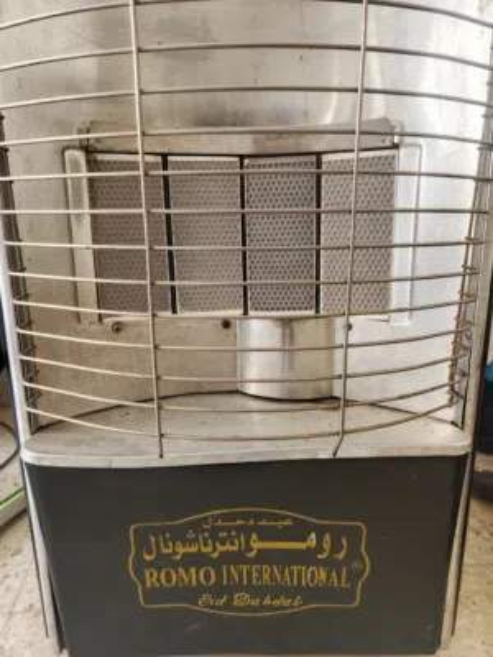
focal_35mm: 23
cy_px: 328
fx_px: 437
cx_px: 246
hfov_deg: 58.9
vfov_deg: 73.9
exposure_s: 1/50
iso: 969
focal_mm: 5.25
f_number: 1.7
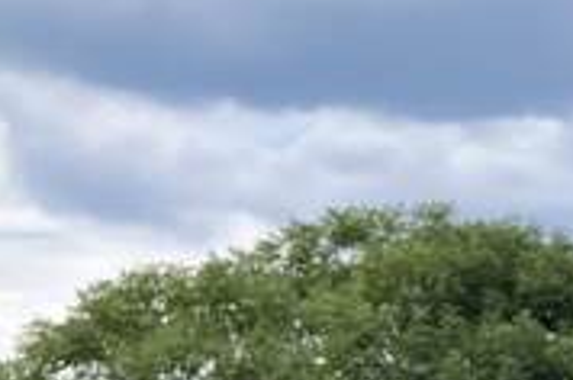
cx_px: 1336
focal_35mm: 168
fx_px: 2669
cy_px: 947
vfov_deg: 7.5
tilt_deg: -4.0
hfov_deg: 10.6
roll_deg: +1.4
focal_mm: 3.99
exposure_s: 1/727
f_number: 1.8
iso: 32
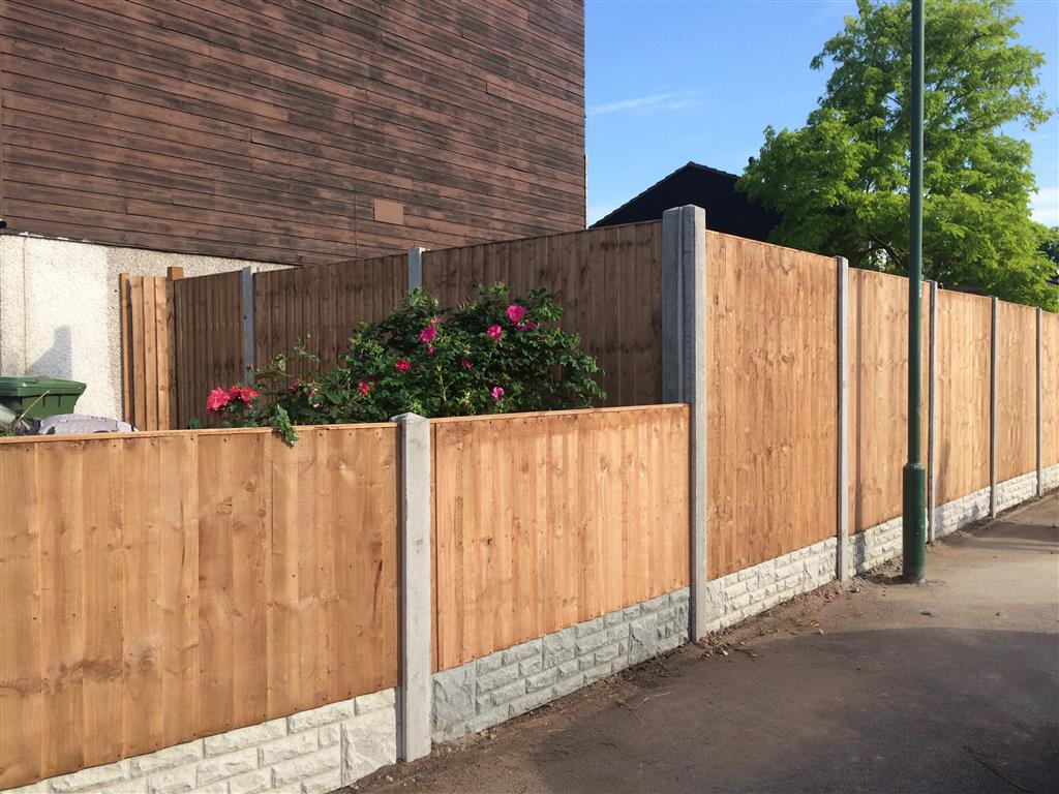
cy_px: 397
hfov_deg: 61.7
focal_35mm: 29
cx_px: 530
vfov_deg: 48.2
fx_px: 887
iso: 32
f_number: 2.2
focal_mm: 4.15
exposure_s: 1/1109
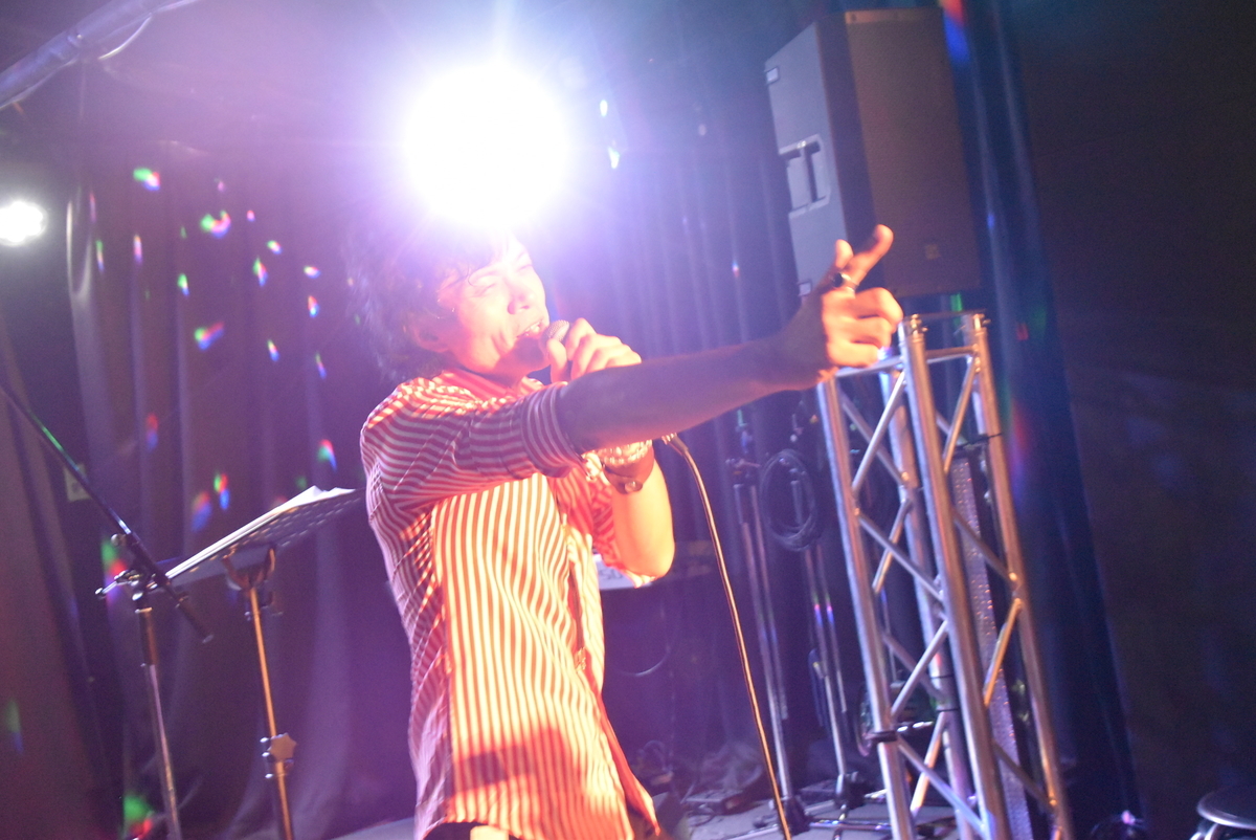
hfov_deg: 42.3
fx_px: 1623
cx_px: 628
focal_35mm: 46
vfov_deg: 29.0
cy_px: 420
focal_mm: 31
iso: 6400
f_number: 4
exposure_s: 1/60
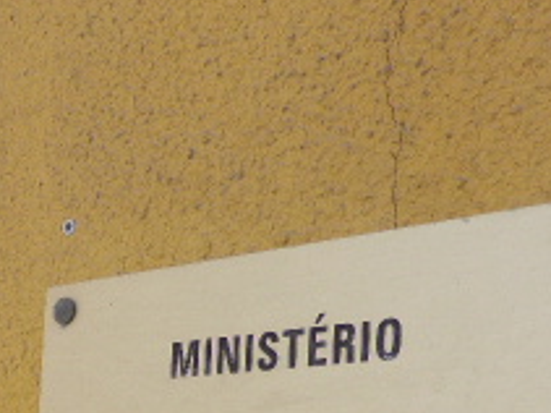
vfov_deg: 18.2
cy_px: 523
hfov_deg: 23.9
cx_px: -71
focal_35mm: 76
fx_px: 1209
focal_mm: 4.3
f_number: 3.3
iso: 100
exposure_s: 1/160
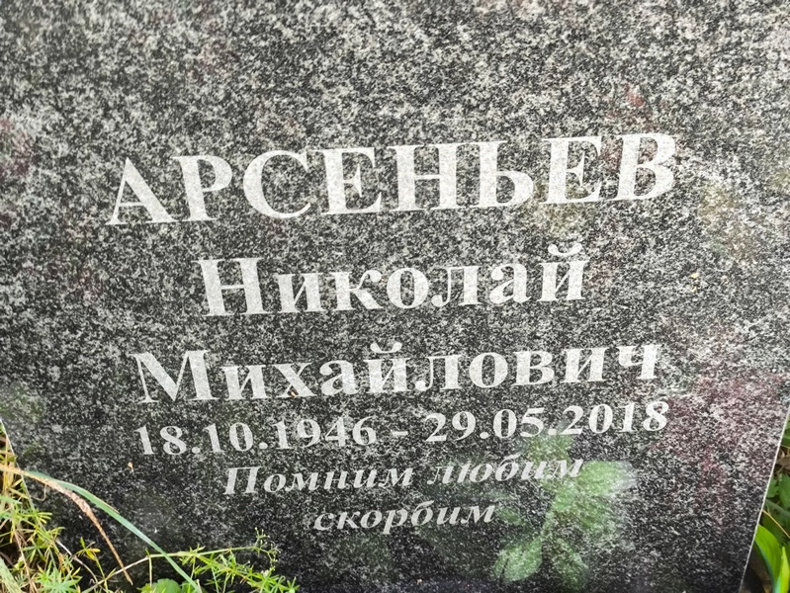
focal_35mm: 50
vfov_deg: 29.1
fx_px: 1142
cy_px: 296
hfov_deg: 38.2
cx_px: 395
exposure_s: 1/60
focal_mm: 4.71
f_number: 1.7
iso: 200
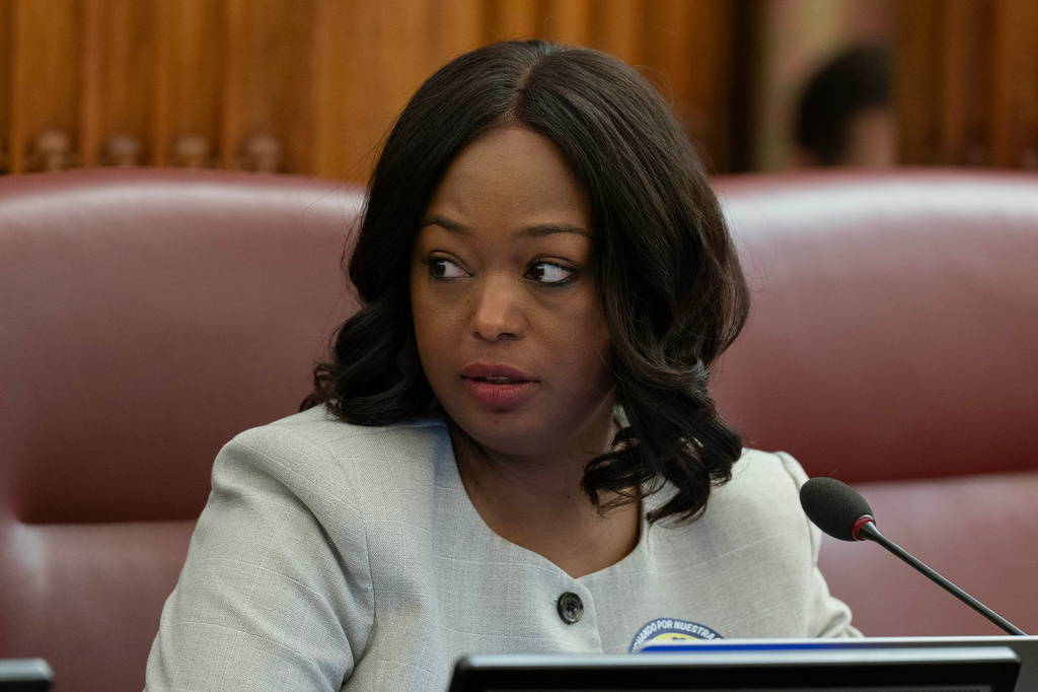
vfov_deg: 6.9
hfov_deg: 10.3
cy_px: 346
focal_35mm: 200
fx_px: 5764
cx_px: 519
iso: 1250
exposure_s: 1/250
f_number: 3.2
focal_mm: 200
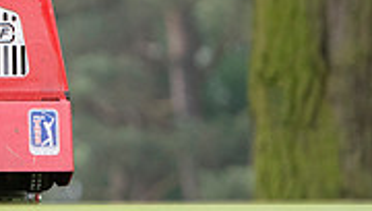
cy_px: -162
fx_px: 8735
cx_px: -219
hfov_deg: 2.4
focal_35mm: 884
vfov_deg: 1.4
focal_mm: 175
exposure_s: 1/640
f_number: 3.5
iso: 1250
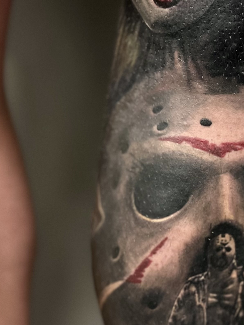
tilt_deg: +0.3
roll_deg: +1.0
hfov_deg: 22.1
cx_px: 175
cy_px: 171
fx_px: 620
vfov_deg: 29.4
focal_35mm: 66
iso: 400
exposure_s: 1/50
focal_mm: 5.1
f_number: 1.6
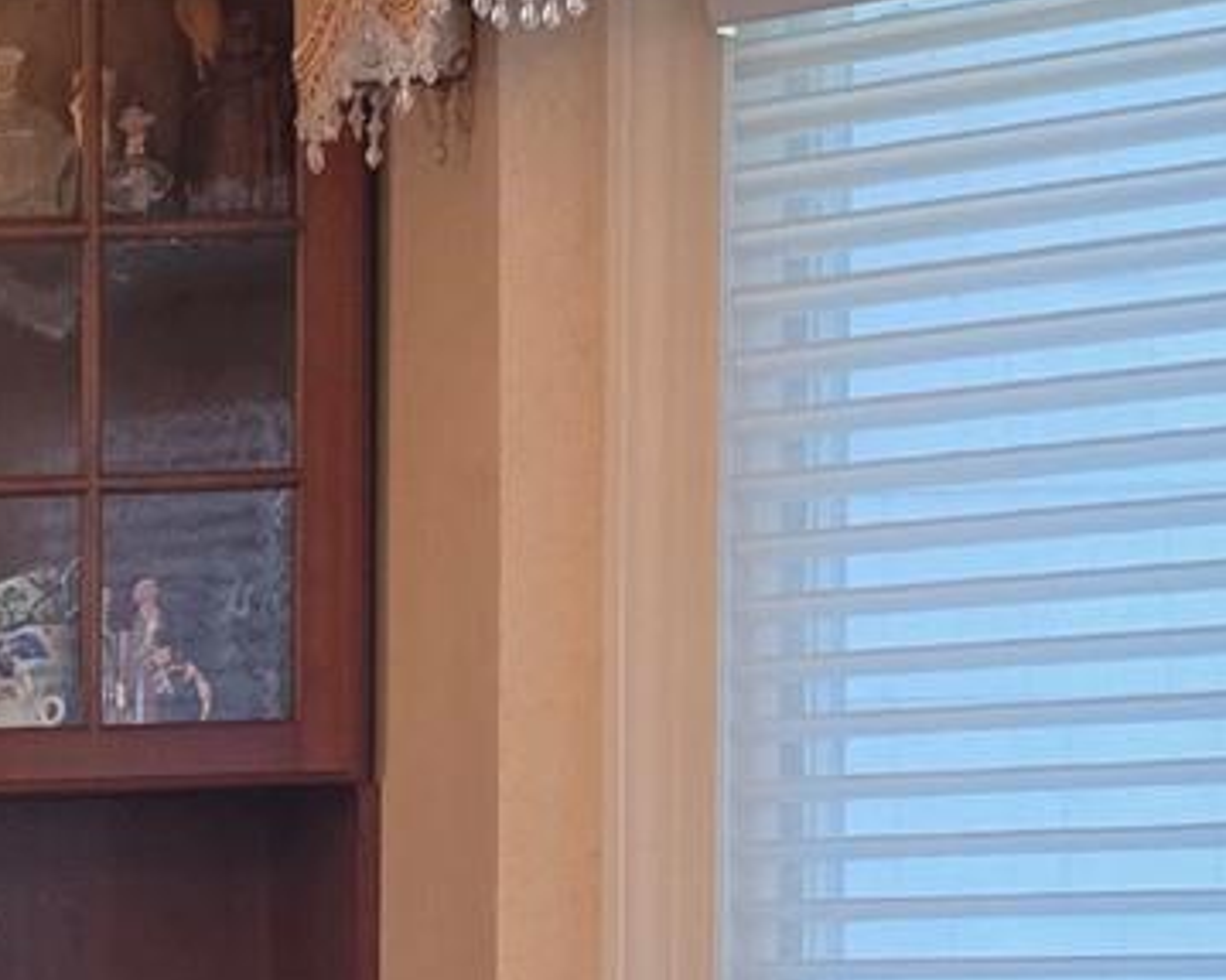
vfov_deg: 11.6
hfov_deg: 13.8
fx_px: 4643
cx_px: -785
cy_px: 1376
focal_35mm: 128
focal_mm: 6.3
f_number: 1.7
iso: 250
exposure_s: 1/120
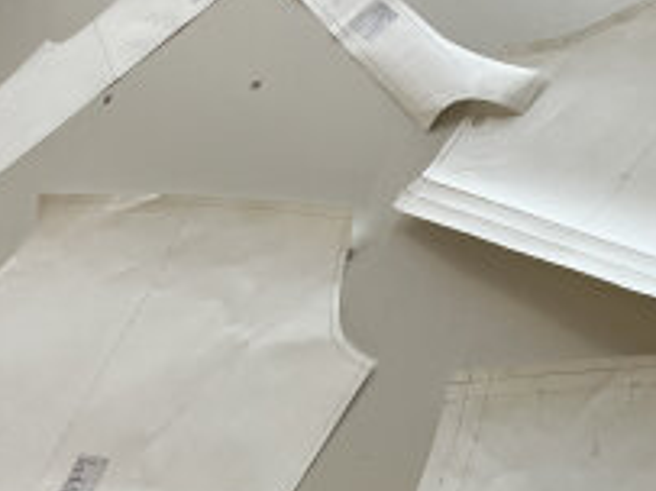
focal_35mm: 69
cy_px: 334
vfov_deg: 21.2
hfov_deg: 26.5
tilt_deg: -47.4
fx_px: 1307
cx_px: 669
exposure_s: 1/121
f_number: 1.8
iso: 64
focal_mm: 3.99
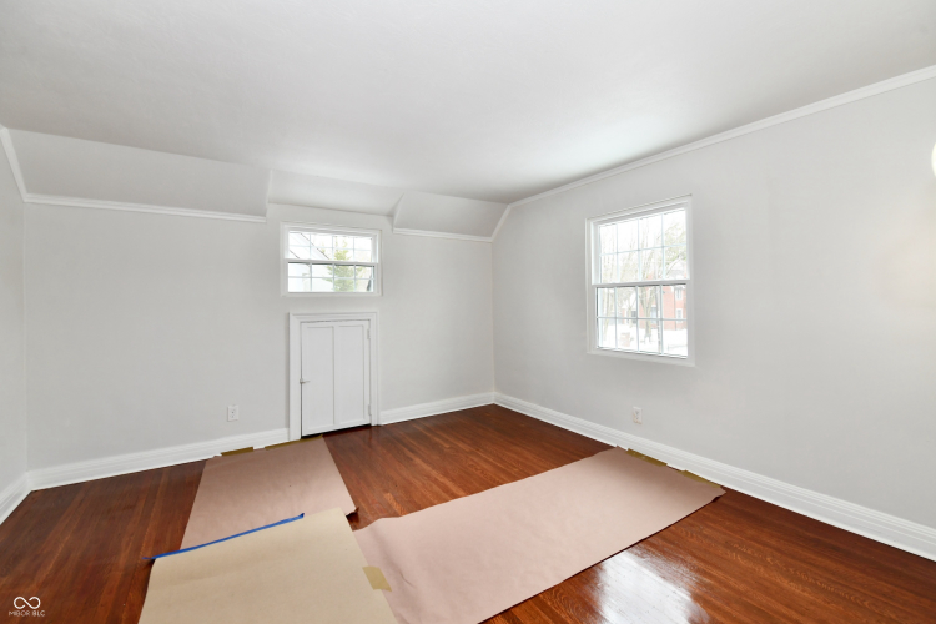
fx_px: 364
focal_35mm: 14
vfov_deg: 81.2
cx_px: 468
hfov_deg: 104.3
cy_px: 312
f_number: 6.3
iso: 640
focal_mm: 14
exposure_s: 1/100
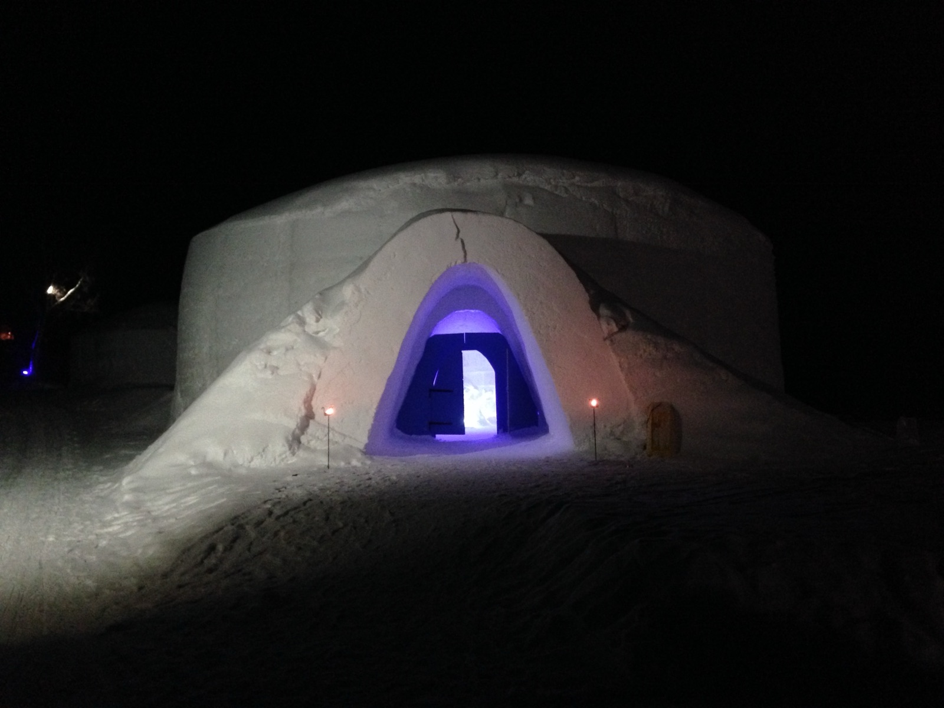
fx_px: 900
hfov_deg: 55.4
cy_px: 354
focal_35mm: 33
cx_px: 472
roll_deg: +1.6
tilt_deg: +1.4
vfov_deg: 42.9
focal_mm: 4.12
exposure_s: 1/15
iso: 400
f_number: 2.4
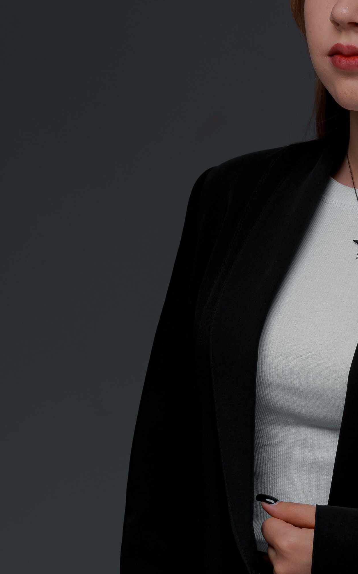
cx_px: 364
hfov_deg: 6.1
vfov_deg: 9.8
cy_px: 242
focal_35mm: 215
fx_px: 3357
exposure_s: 1/125
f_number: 7.1
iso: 100
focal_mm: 110
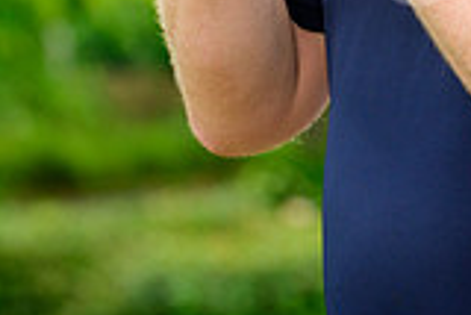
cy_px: -208
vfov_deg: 3.6
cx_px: 421
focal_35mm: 380
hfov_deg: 5.4
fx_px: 4976
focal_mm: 105
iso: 200
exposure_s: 1/250
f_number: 4
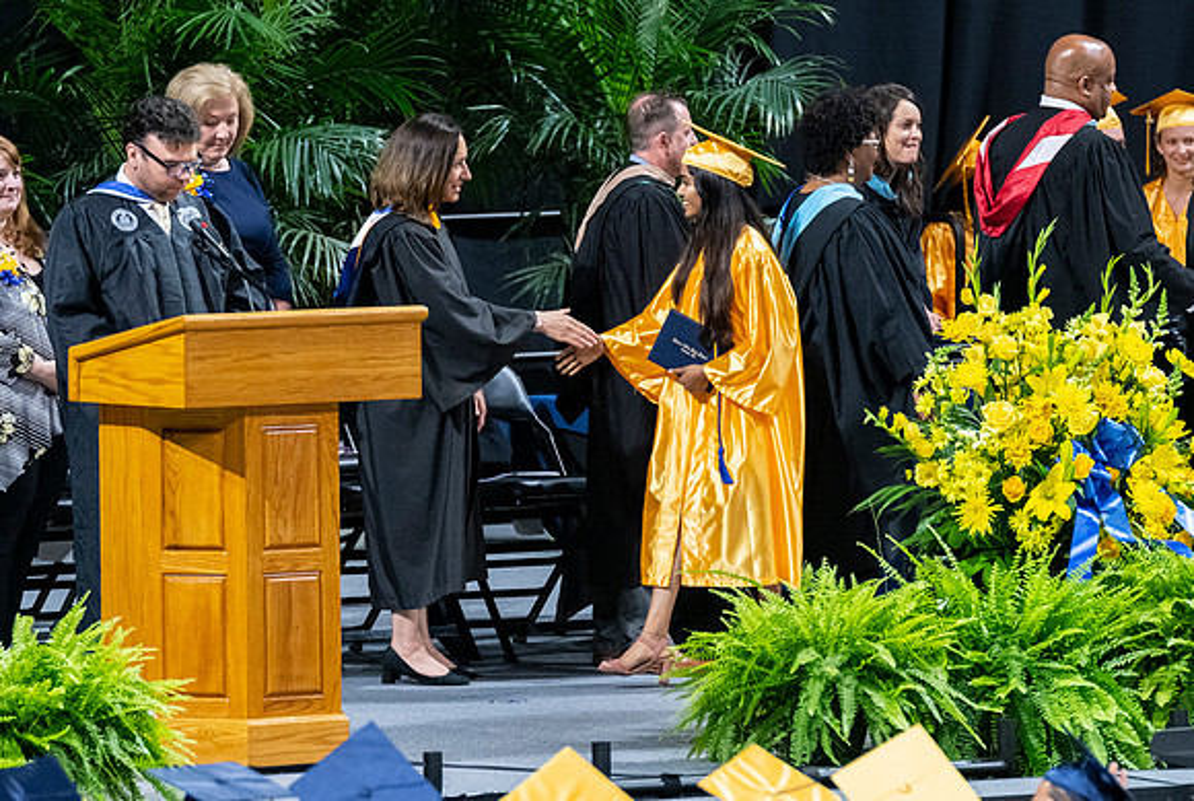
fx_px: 13422
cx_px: 693
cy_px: 476
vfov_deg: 3.4
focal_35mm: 404
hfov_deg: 5.1
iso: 2000
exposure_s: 1/200
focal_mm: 200
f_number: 4
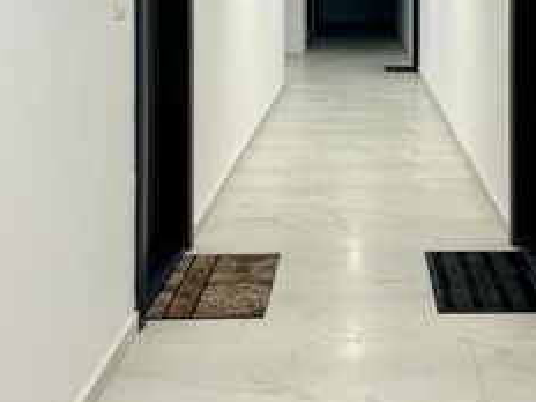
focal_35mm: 56
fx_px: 867
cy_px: 1
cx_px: 388
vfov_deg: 24.9
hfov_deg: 33.8
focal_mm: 4.2
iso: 80
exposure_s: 1/100
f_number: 1.6
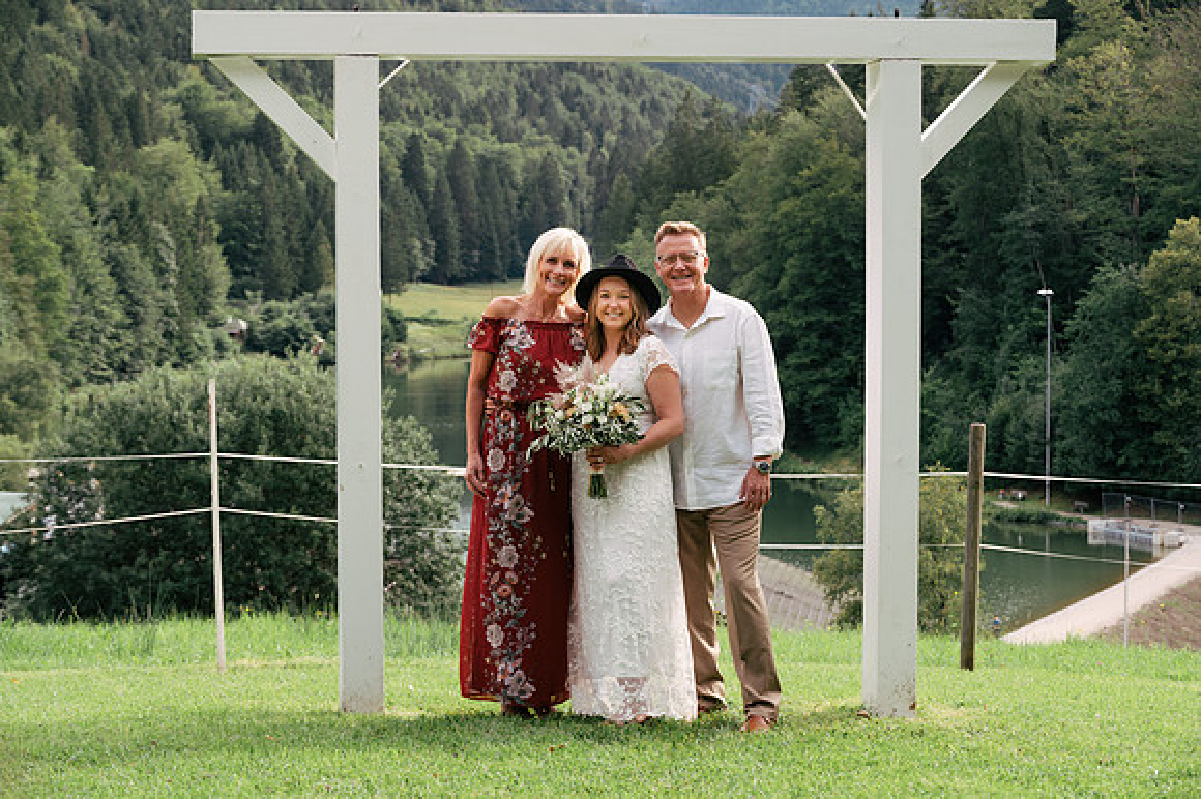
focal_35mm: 80
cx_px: 600
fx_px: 2667
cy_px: 400
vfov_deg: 17.0
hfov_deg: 25.4
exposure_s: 1/250
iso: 500
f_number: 8
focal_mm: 80
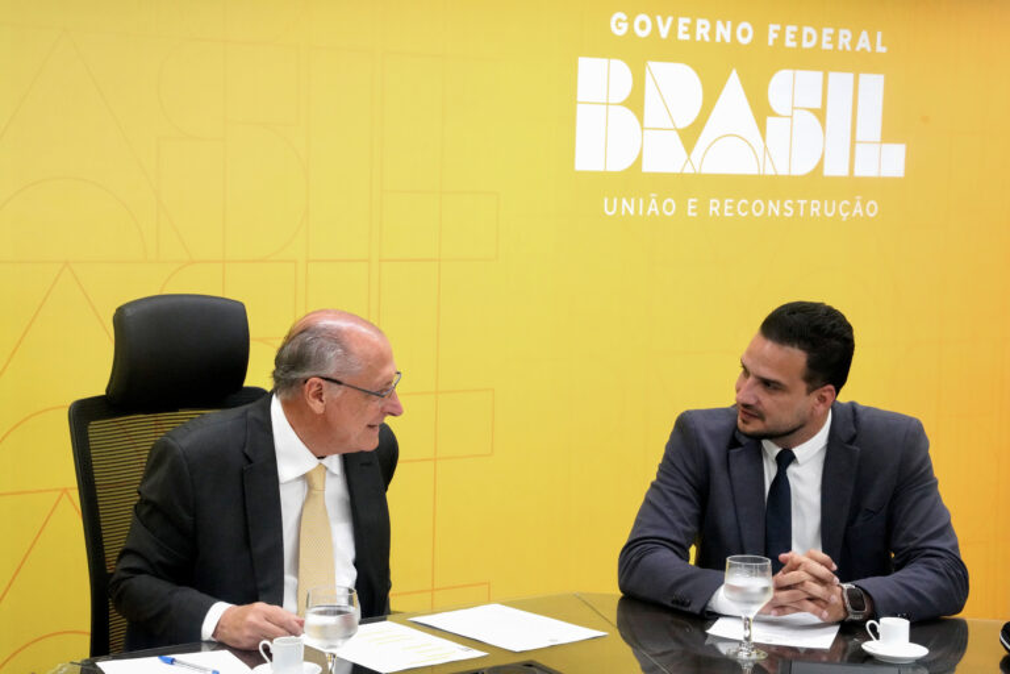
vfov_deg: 19.5
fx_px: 1964
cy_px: 337
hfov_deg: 28.8
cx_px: 505
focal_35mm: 70
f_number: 10
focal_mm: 70
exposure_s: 1/80
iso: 10000
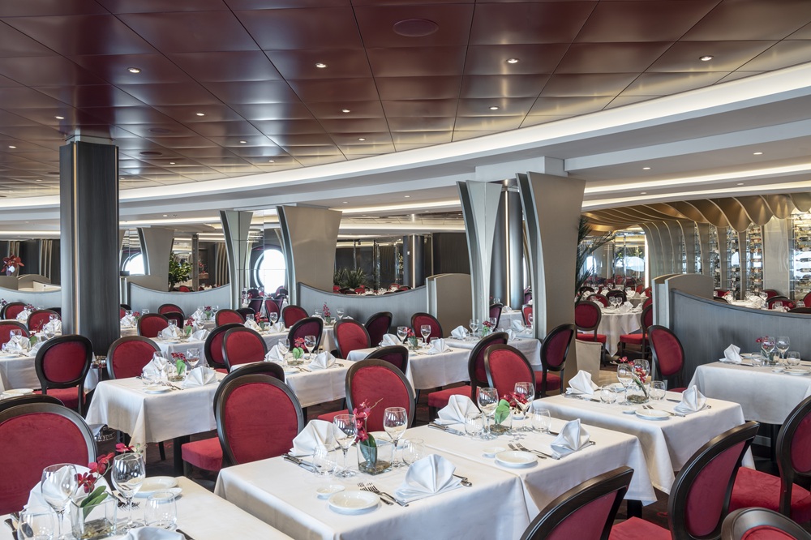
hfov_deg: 61.9
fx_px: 676
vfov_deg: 43.6
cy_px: 270
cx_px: 406
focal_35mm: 30
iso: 200
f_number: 11
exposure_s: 1/4
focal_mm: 30
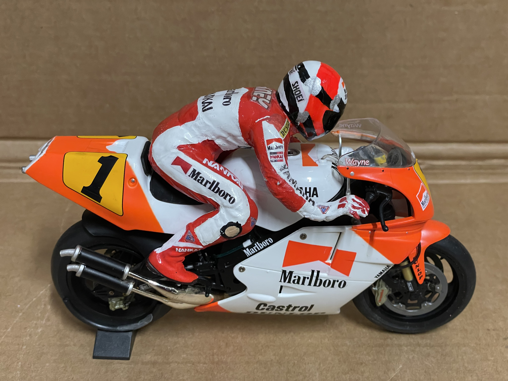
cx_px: 254
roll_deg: +0.6
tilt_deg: -31.4
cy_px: 190
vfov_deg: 28.0
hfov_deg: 36.8
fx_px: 763
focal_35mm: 52
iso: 400
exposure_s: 1/50
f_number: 2
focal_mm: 6
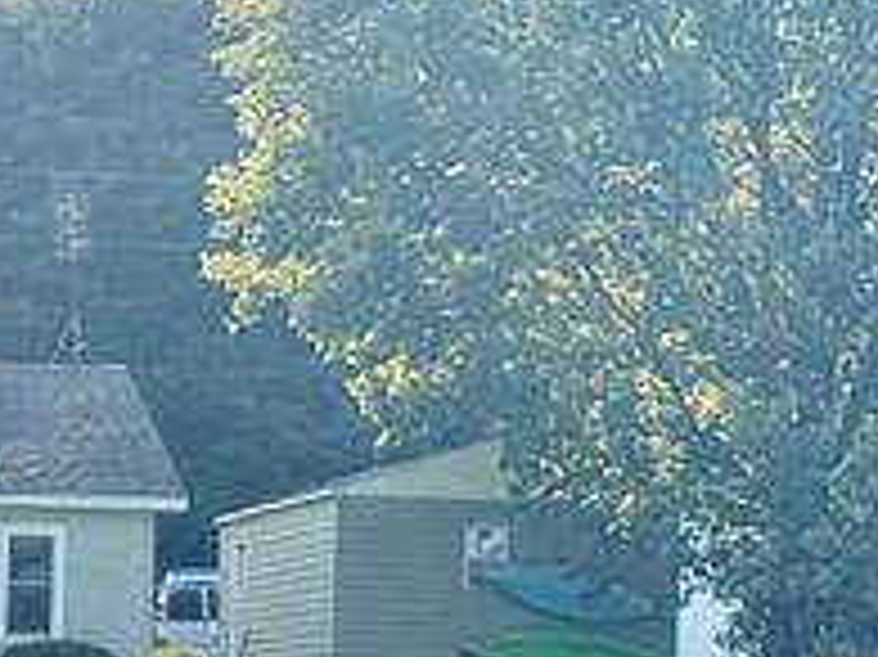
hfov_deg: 15.6
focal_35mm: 123
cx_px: -81
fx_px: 3118
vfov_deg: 12.0
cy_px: 569
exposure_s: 1/2088
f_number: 1.78
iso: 100
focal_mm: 6.76
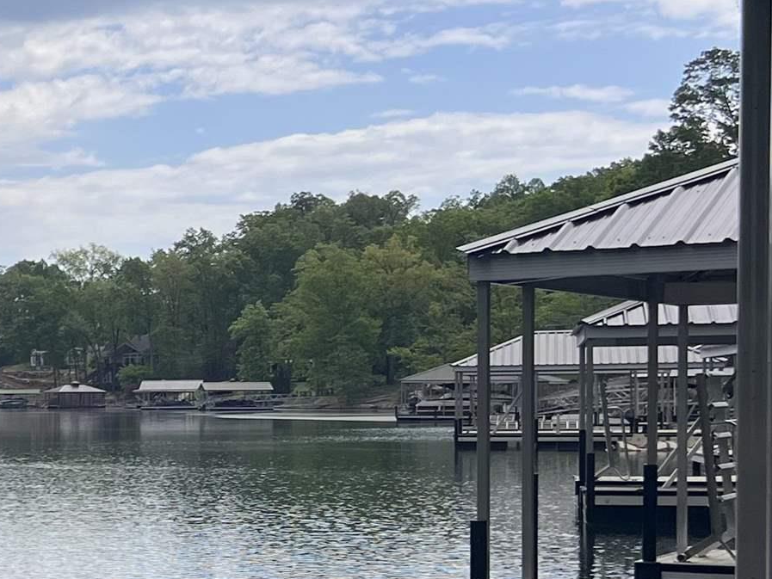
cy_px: 440
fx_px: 1985
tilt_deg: -2.0
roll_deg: +0.9
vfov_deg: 16.5
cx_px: -315
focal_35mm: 89
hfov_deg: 19.7
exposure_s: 1/4444
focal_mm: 5.7
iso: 50
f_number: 1.5
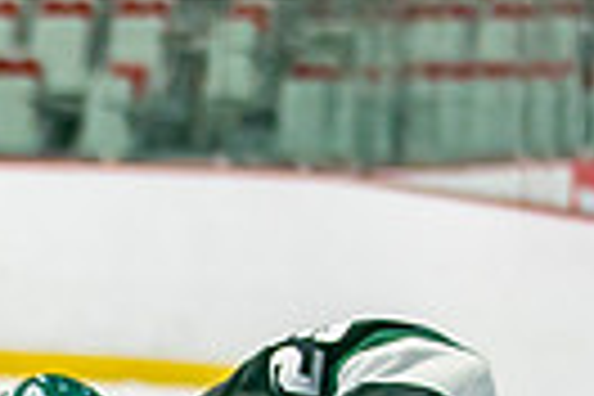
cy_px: 882
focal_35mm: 662
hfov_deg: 3.1
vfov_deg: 2.1
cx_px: -256
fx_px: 10922
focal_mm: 88
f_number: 3.2
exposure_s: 1/640
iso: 400
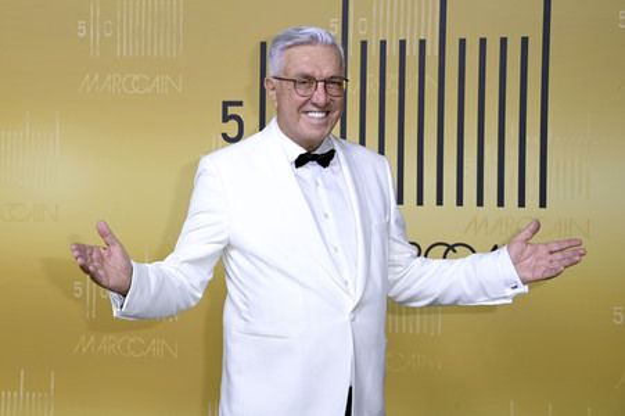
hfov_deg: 35.7
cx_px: 312
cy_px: 208
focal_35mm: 56
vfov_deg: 24.2
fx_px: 971
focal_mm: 56
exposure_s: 1/200
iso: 640
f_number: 5.6
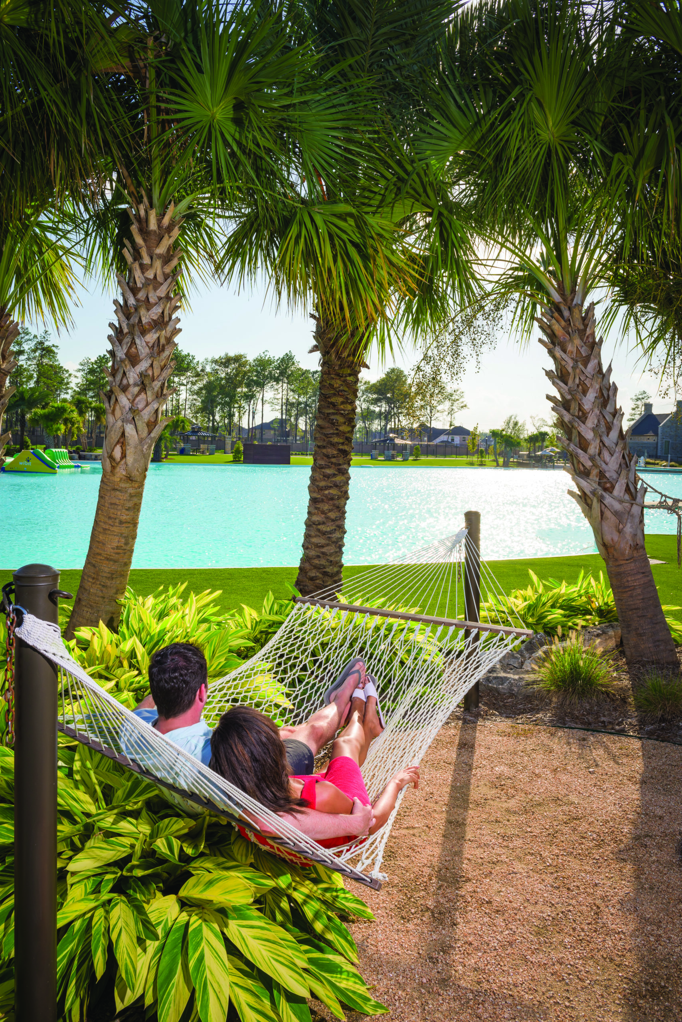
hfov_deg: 45.0
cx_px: 341
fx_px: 823
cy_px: 511
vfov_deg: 63.6
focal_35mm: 29
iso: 160
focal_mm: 29
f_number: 13
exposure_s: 1/250
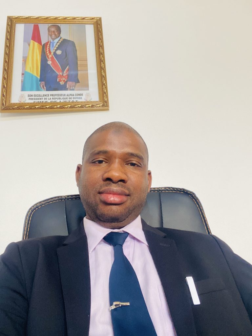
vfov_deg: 60.0
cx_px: 126
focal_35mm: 30
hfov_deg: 46.8
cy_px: 168
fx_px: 291
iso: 320
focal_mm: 2.71
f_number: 2.2
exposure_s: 1/25
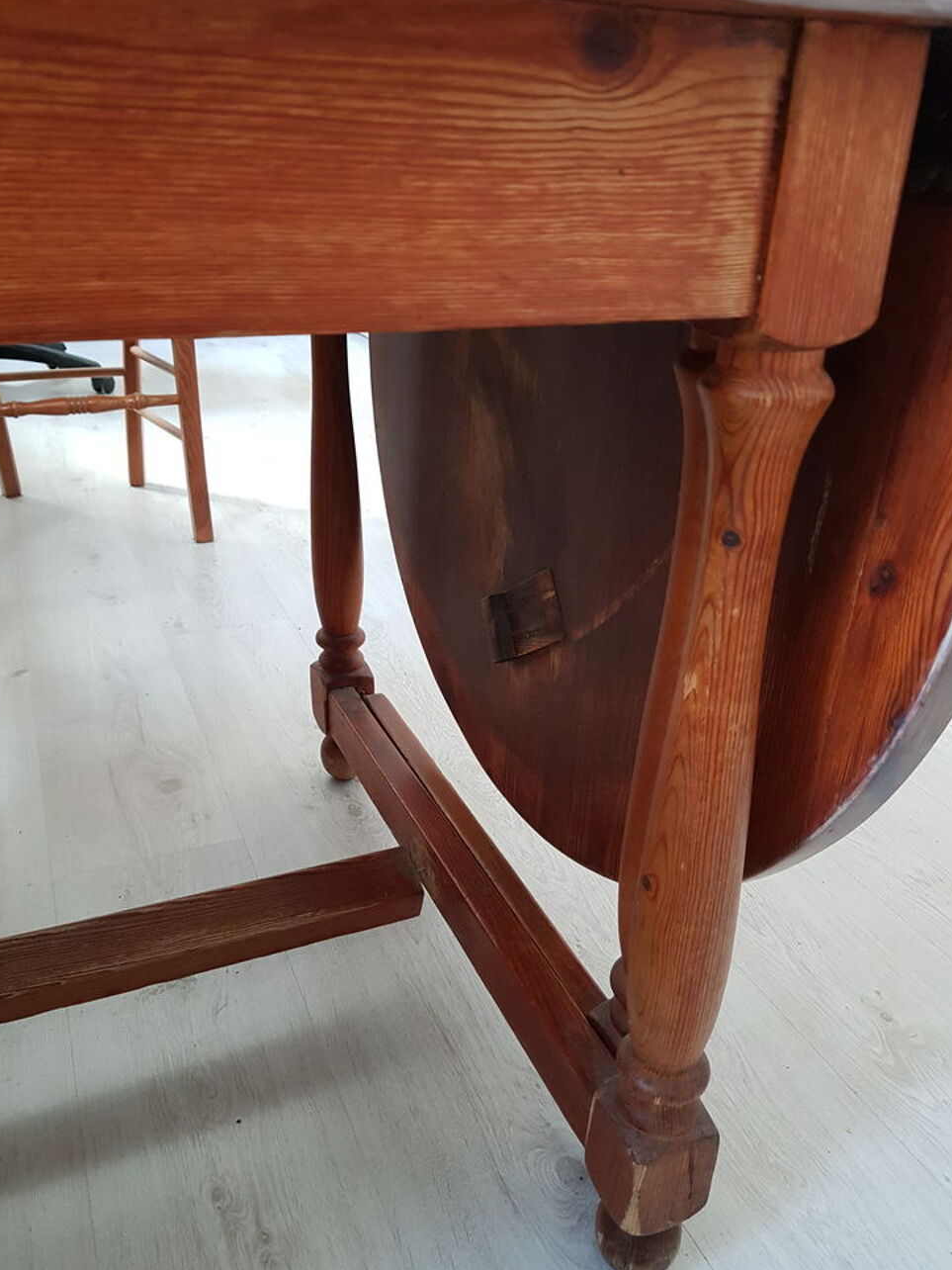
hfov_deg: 51.3
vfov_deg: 65.3
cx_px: 463
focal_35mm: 27
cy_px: 656
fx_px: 990
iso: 160
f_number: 1.7
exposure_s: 1/50
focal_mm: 4.2
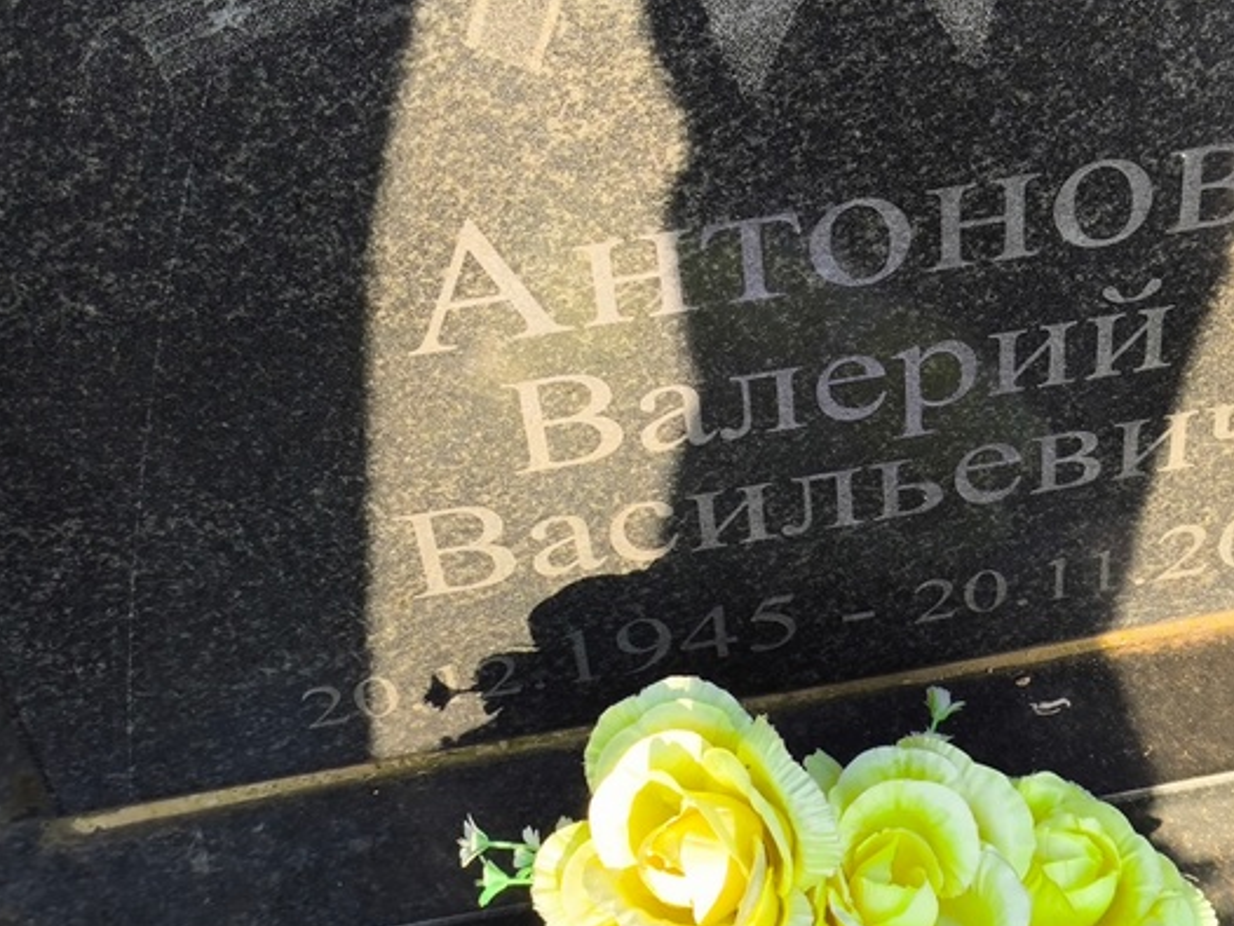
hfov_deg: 25.5
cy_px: 495
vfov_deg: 19.4
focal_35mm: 76
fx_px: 2711
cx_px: 862
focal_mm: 4.71
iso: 50
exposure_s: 1/309
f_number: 1.7
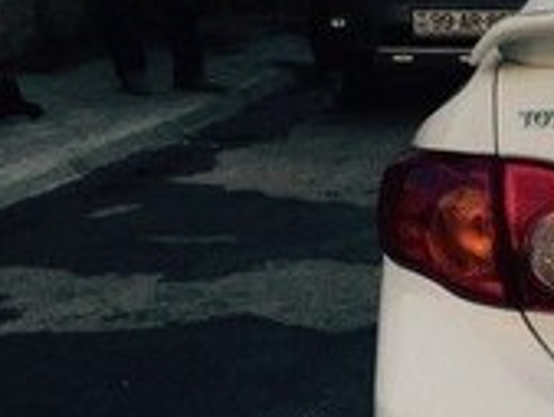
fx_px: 1810
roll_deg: -2.7
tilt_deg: -11.7
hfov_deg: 15.1
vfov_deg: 13.1
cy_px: 143
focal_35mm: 113
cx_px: 1003
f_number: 2.2
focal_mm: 4.15
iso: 32
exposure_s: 1/2198
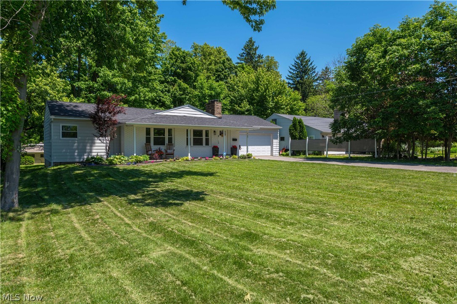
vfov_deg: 53.1
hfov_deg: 73.8
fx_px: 304
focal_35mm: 24
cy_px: 152
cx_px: 228
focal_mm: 24
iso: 200
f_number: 9
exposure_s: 1/400
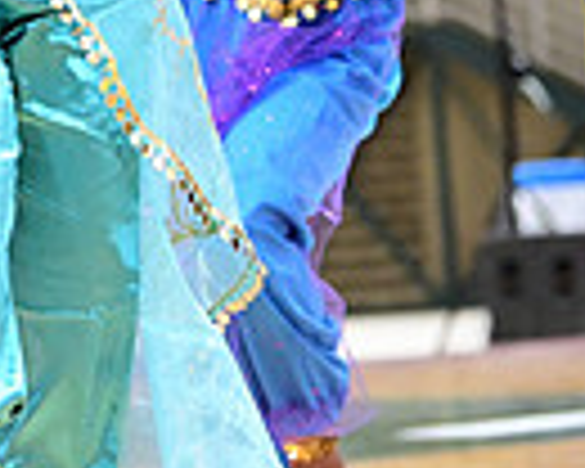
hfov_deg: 6.6
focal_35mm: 292
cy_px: -306
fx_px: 5056
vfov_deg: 5.2
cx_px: 90
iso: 6400
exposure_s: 1/1000
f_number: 3.2
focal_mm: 70
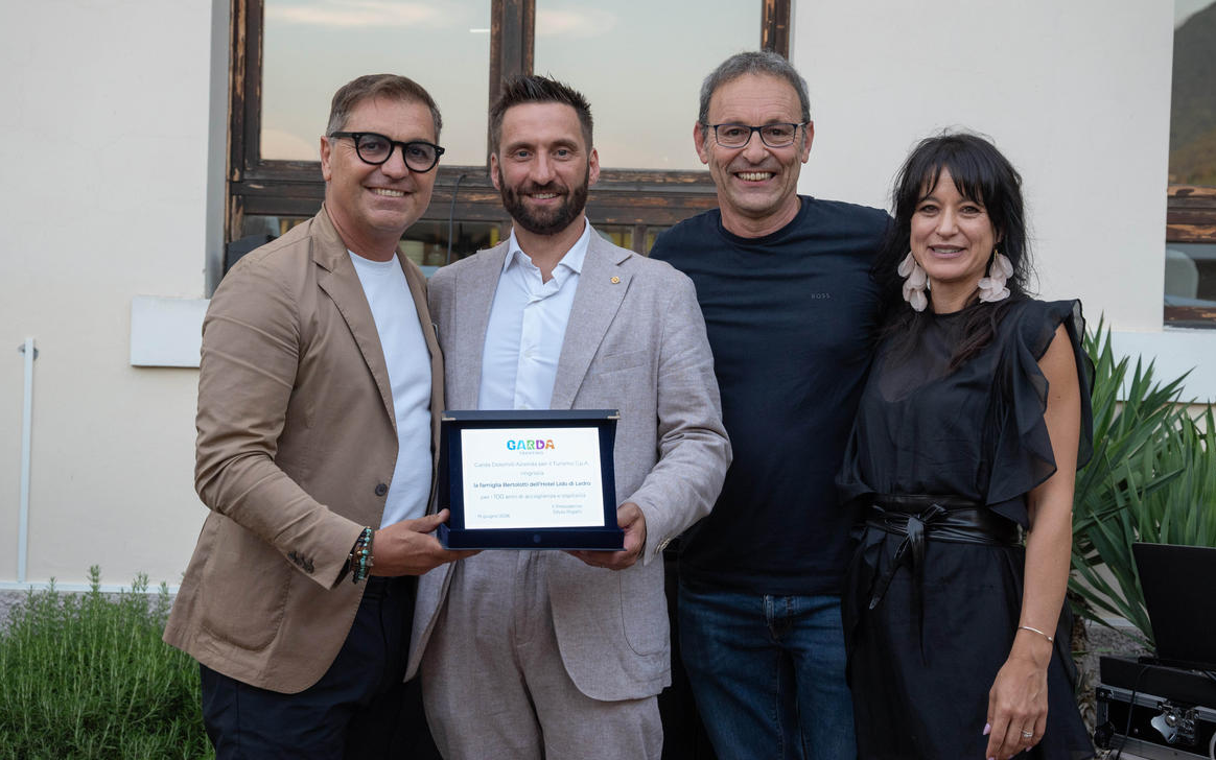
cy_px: 358
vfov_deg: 30.5
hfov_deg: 47.2
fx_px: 1392
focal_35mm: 42
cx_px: 610
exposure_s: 1/320
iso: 1600
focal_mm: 41
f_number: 6.3
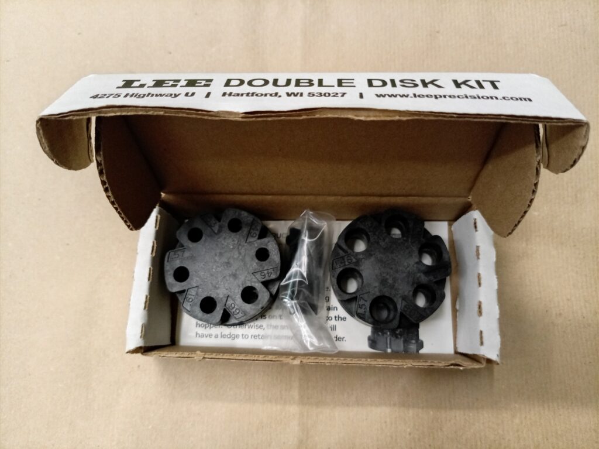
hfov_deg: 69.4
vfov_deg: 54.8
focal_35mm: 25
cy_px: 224
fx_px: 432
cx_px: 300
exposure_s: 1/25
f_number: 1.8
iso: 428
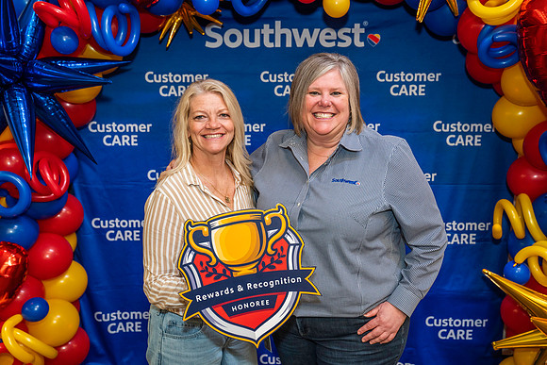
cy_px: 182
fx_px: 623
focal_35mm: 41
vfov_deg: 32.6
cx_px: 274
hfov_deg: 47.4
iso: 1250
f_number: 4
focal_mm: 41
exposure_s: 1/160
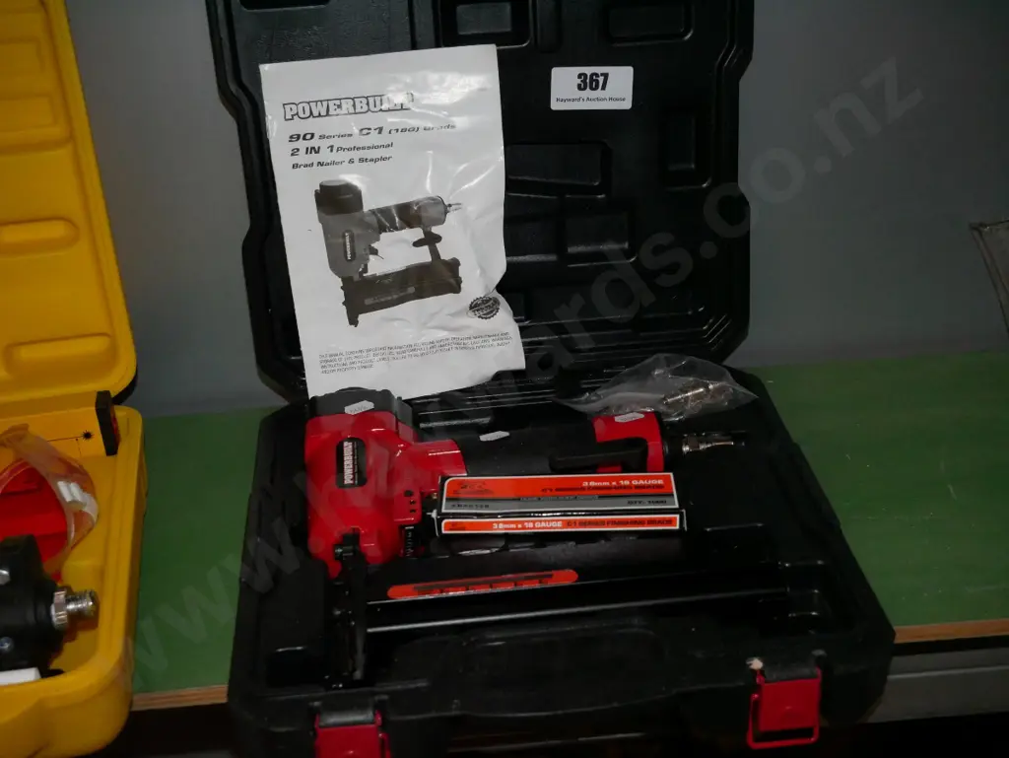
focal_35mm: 44
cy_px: 379
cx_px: 504
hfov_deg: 42.9
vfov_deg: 32.9
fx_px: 1283
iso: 3200
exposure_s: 1/125
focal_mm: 22
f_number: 5.6
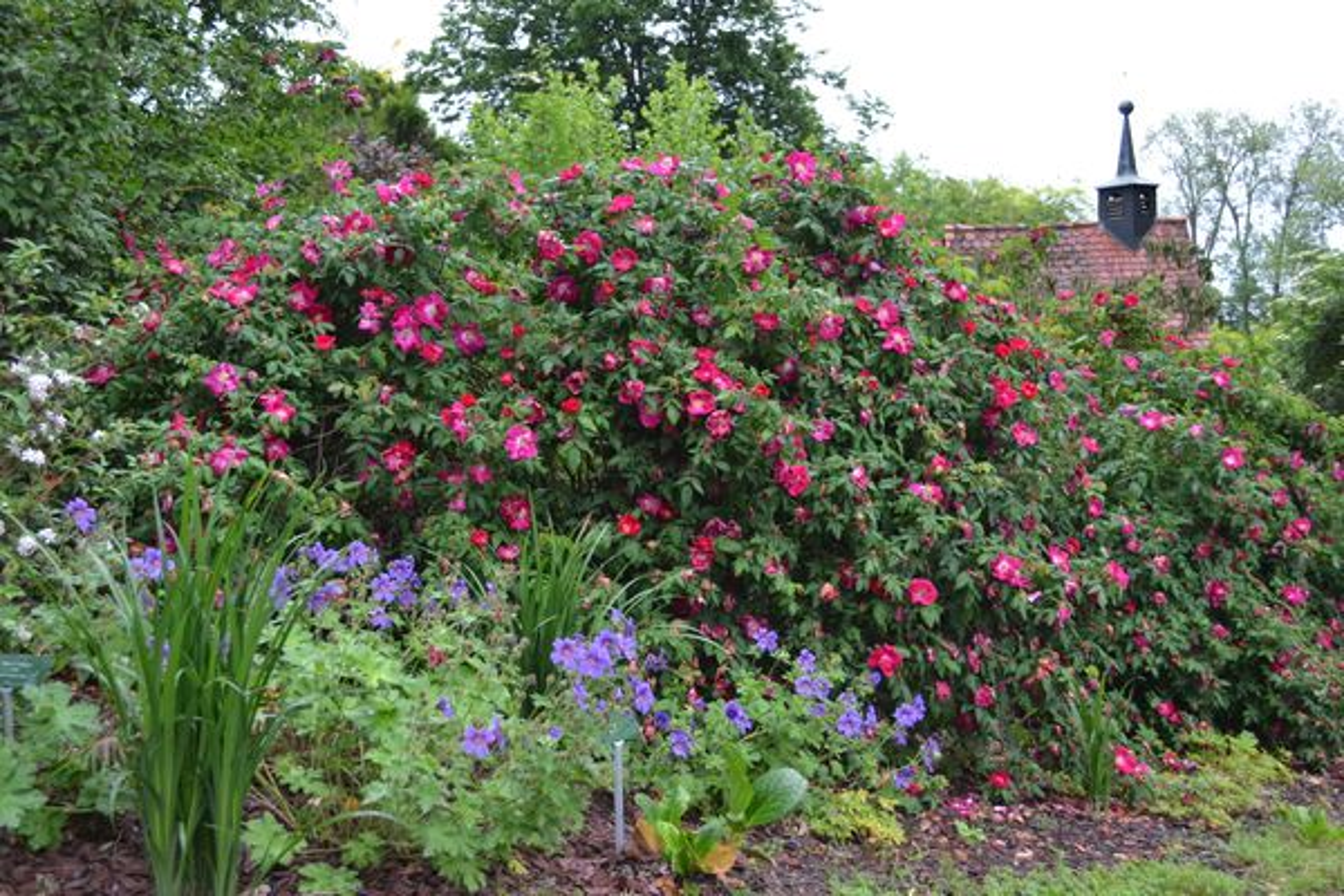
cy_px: 448
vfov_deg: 34.2
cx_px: 672
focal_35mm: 39
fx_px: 1456
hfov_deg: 49.6
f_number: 4.2
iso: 100
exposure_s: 1/80
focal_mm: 26
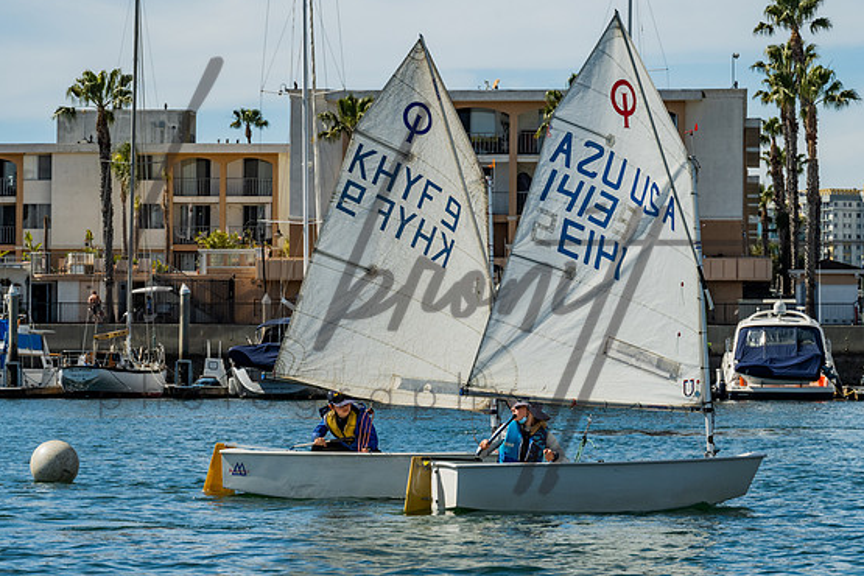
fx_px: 3480
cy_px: 325
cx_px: 473
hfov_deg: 14.2
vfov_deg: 9.5
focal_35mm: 145
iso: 250
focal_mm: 115
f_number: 10
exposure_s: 1/400
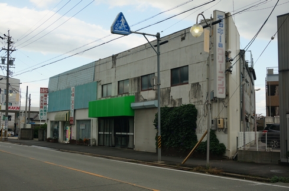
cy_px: 96
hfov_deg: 45.0
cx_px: 144
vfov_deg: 30.7
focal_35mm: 44
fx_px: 349
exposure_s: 1/60
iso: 100
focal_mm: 29
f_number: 6.3
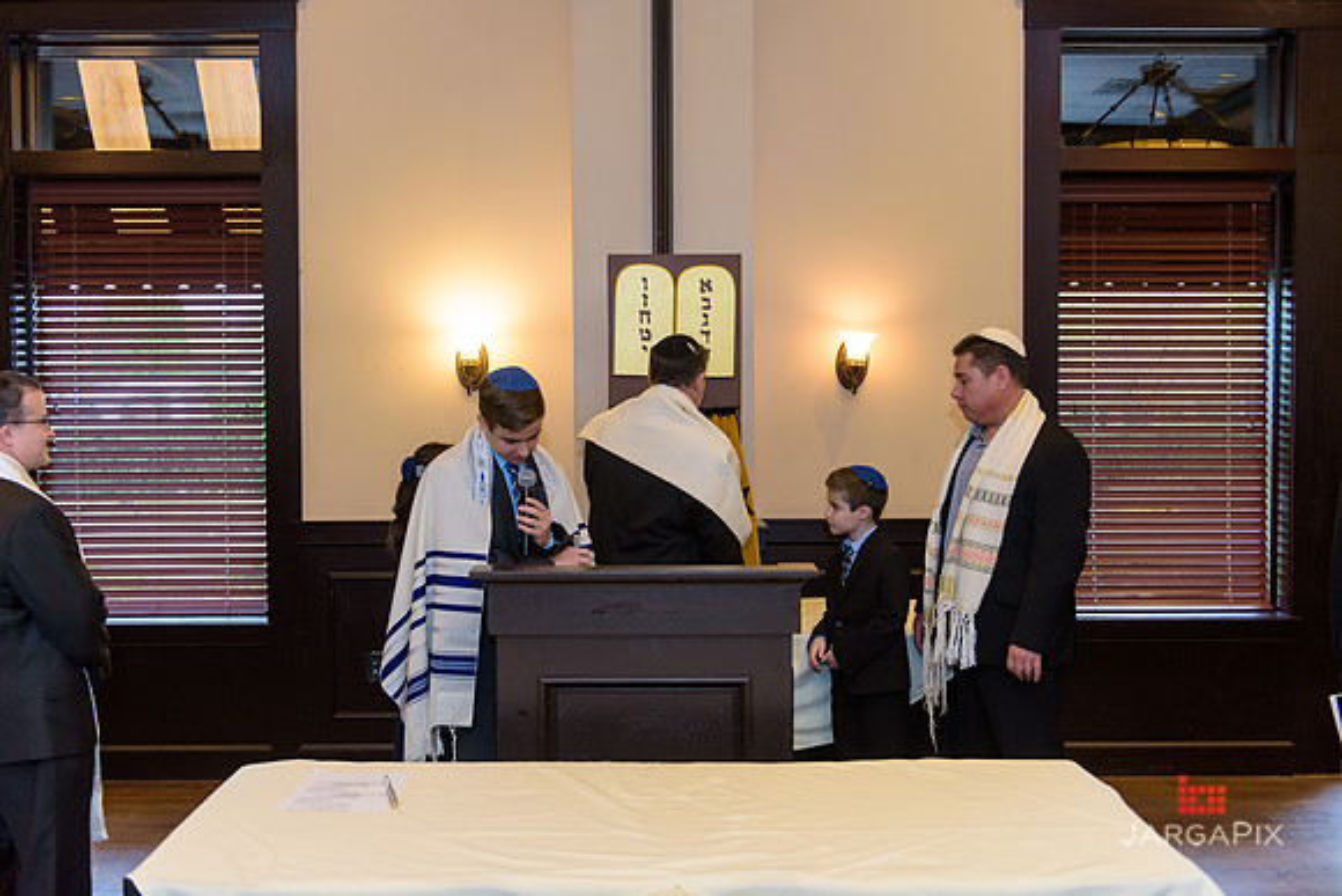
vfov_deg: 35.1
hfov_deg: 50.7
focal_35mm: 38
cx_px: 671
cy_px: 448
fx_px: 1417
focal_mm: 38
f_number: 3.2
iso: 1250
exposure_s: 1/125
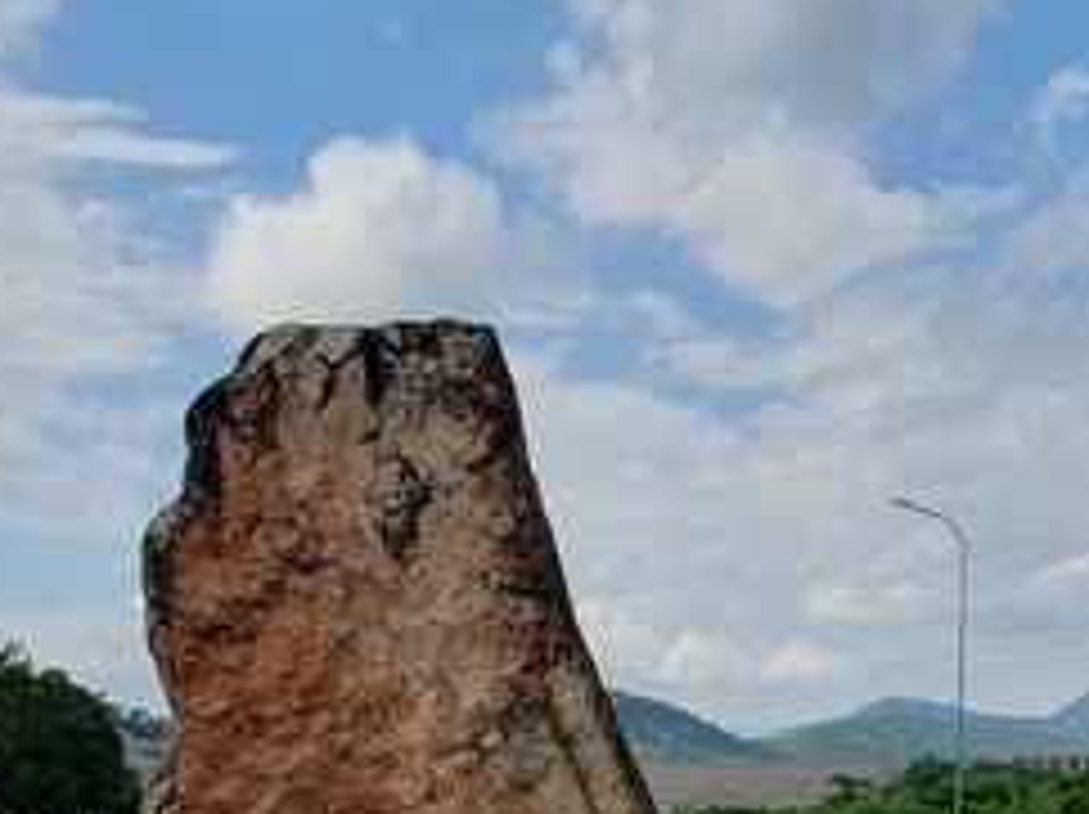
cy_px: 1039
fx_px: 1351
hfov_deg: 43.8
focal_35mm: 43
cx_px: 616
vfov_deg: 28.1
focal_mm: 1.8
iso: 50
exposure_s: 1/814
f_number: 2.2
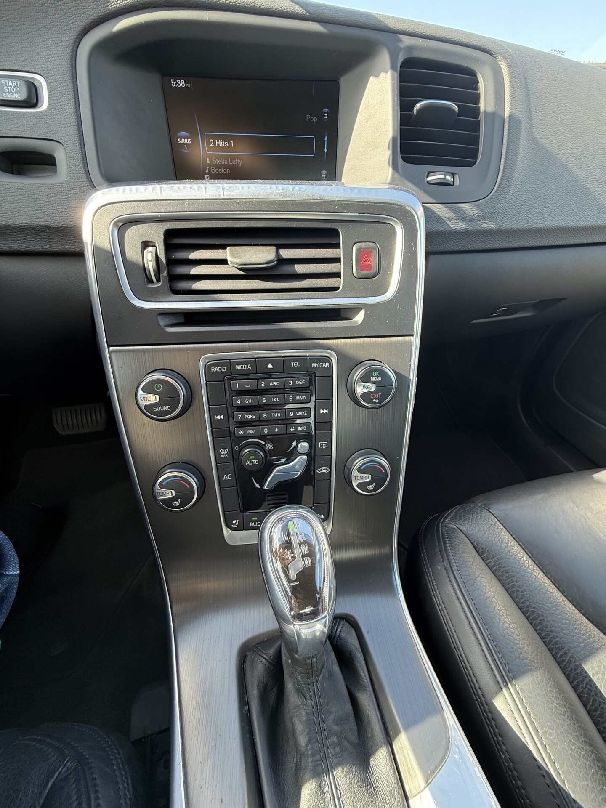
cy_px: 404
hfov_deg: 85.7
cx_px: 303
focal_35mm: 14
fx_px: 327
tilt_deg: -39.4
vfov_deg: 102.1
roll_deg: -3.2
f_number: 2.2
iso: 100
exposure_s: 1/99
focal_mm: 2.22
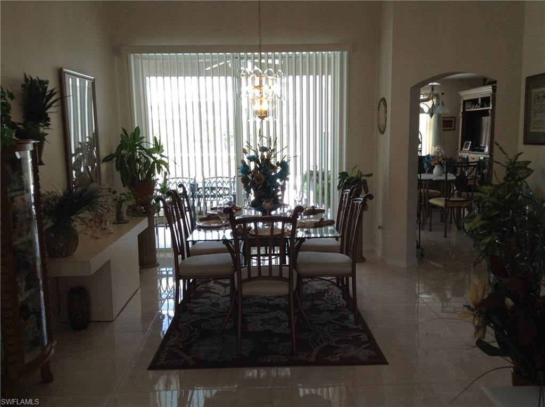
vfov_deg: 42.8
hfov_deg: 55.4
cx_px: 272
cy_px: 204
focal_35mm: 33
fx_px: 519
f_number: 2.4
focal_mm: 3.3
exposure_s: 1/60
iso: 32
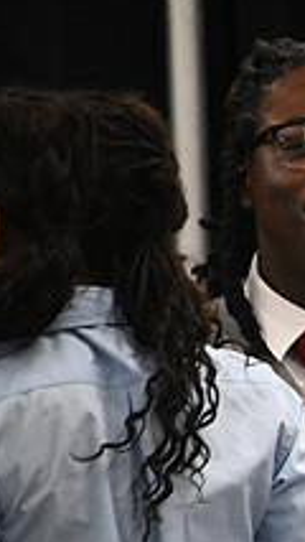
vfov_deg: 1.5
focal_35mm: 1427
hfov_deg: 0.9
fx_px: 20492
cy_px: 476
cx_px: 724
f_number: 6.3
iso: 10000
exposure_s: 1/250
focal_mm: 500
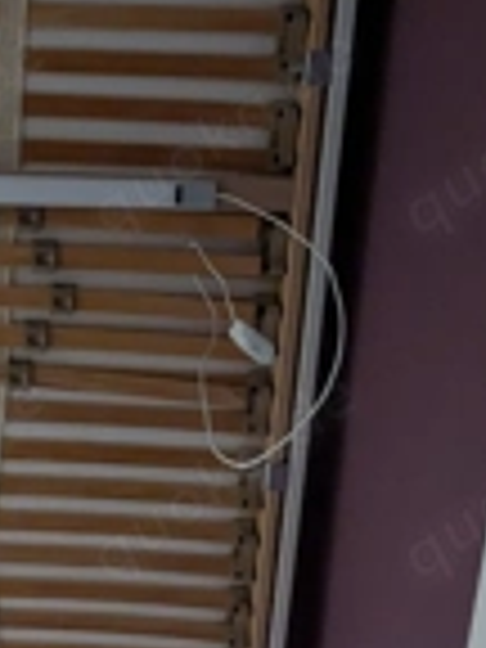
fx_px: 674
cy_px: 198
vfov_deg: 50.1
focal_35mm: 36
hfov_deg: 37.8
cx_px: 76
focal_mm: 1.95
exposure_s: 1/25
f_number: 2.2
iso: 676
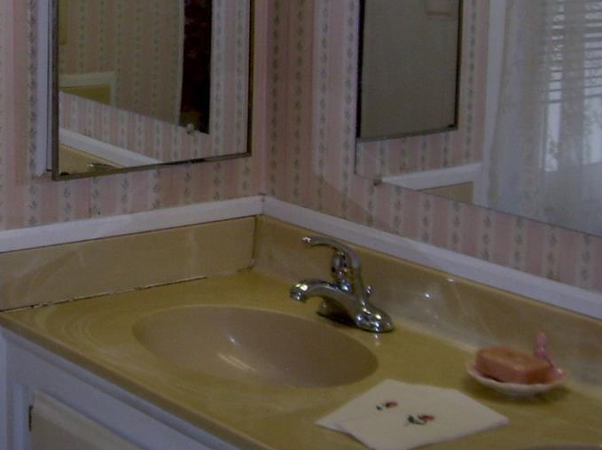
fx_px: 1460
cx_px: 76
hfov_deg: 22.8
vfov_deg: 17.3
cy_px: 33
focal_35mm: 84
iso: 50
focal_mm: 6.3
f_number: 2.8
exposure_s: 1/60
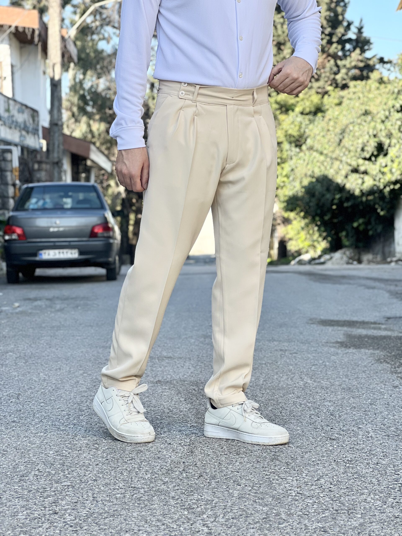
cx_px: 201
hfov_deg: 19.1
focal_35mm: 77
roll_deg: +1.6
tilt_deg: -2.1
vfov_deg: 25.3
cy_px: 268
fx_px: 1192
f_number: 2.8
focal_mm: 9
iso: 25
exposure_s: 1/121
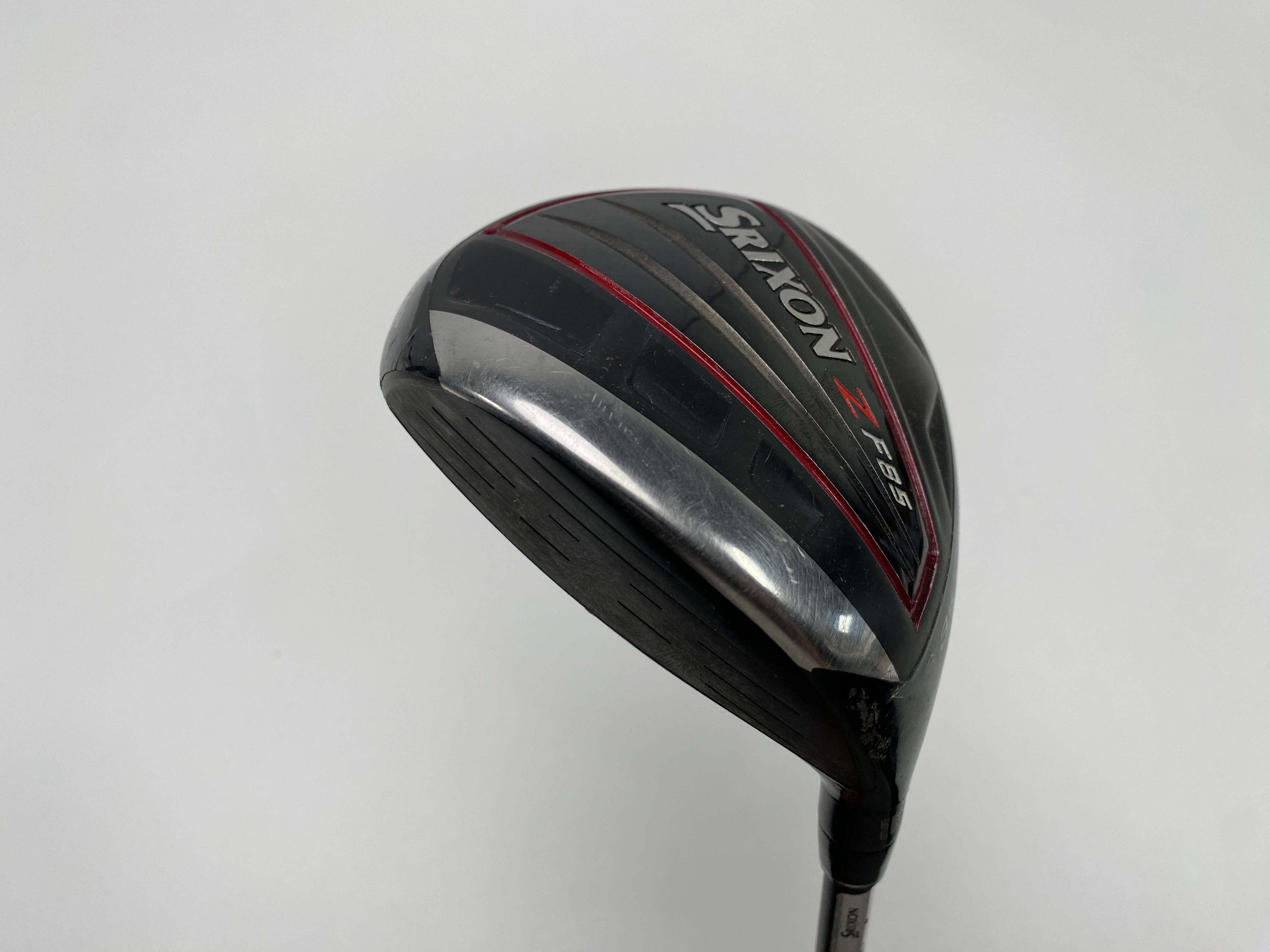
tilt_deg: -56.0
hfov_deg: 67.3
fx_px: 954
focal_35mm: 26
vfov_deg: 53.1
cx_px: 635
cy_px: 476
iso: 32
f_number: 1.8
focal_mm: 4.25
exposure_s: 1/312
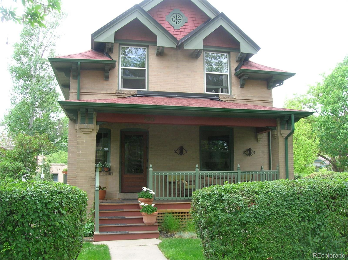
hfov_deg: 54.0
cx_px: 174
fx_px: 341
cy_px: 130
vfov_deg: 41.7
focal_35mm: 34
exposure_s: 1/50.1
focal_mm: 5.7
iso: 50
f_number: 4.9
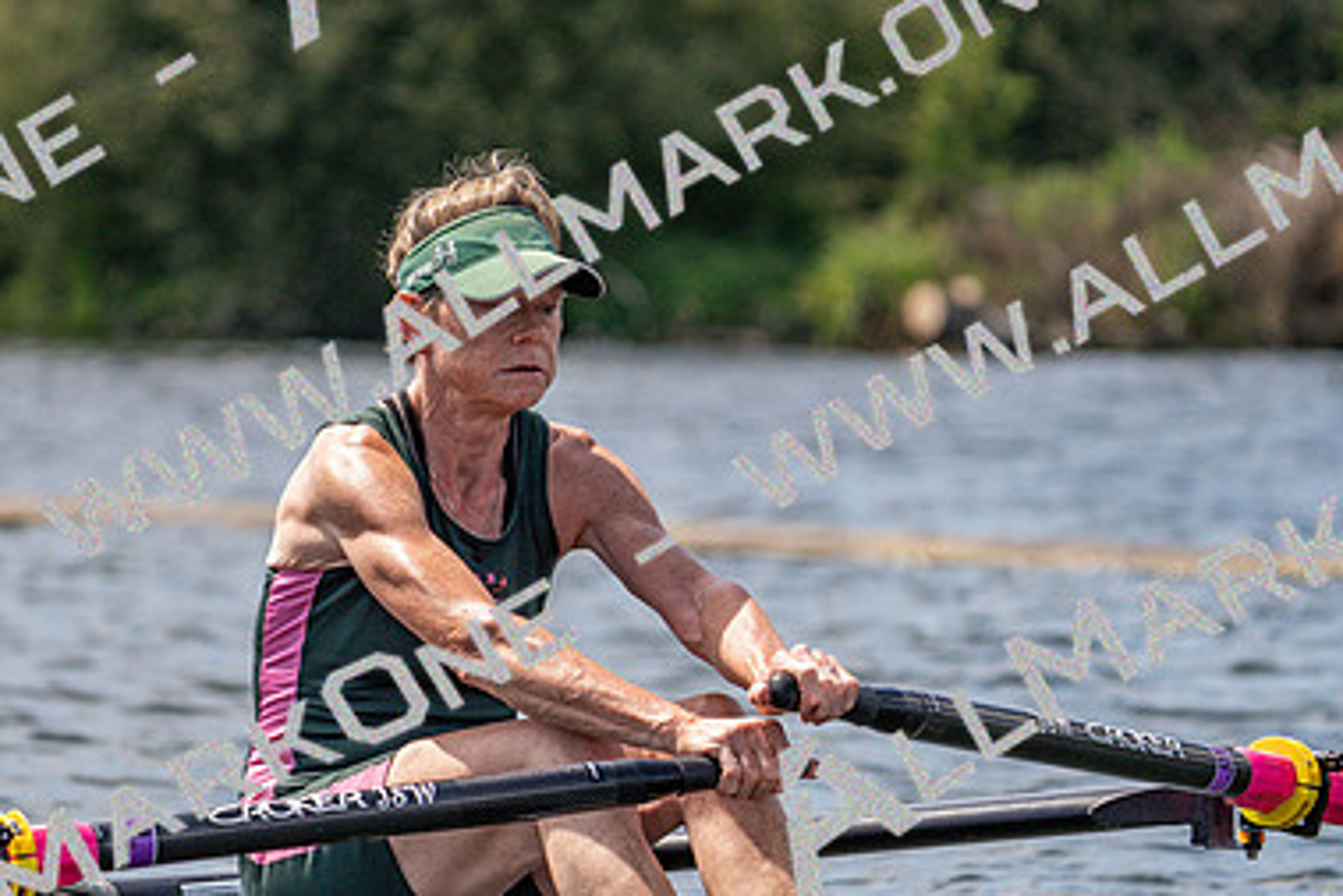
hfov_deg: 6.2
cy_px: 568
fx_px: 12464
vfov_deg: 4.1
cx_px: 475
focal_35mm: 334
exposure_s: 1/2000
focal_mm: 218
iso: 320
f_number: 5.6
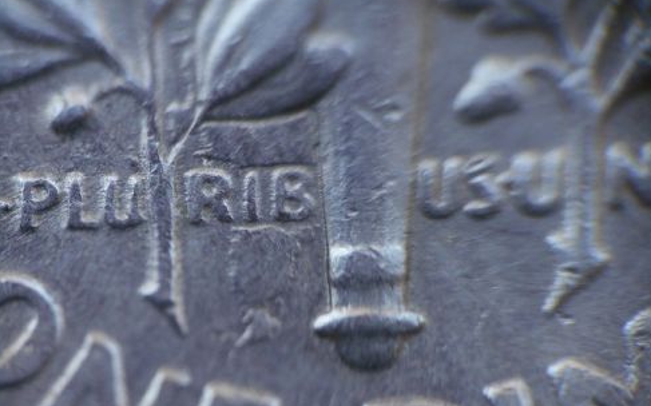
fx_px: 1986
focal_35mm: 112
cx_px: 325
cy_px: 230
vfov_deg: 11.7
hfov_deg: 18.6
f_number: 5.1
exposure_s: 1/30
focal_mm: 18.8
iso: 250
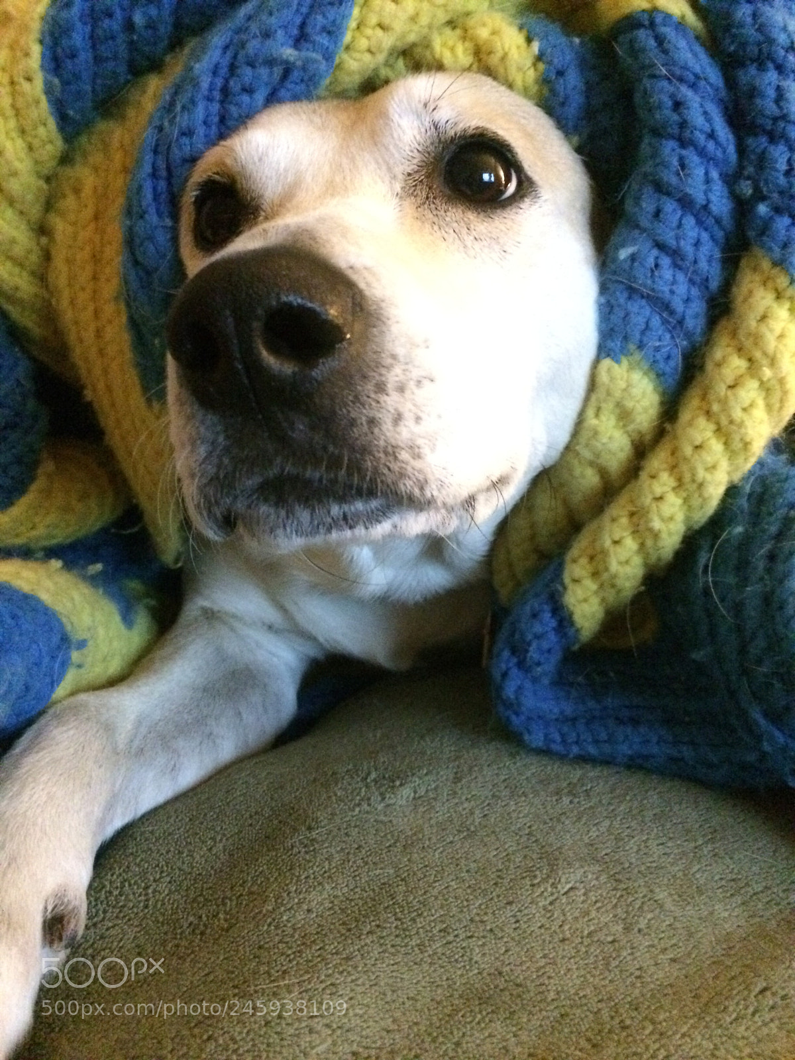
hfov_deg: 46.8
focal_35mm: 30
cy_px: 530
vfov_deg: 60.0
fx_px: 919
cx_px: 398
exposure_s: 1/15
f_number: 2.2
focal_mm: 4.12
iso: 2000
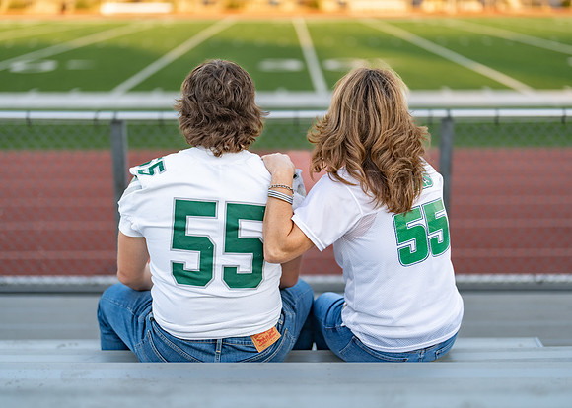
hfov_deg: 33.9
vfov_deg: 24.5
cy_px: 222
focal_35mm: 58
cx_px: 293
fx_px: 939
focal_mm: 50
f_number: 1.2
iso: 100
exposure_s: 1/1250
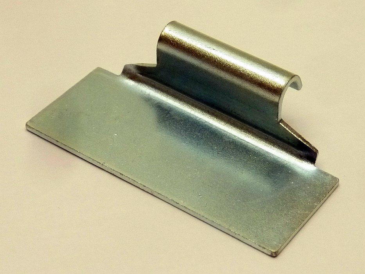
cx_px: 182
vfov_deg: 30.3
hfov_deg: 39.7
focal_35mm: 48
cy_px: 137
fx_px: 506
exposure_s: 1/30
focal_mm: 7.9
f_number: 3.8
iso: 250
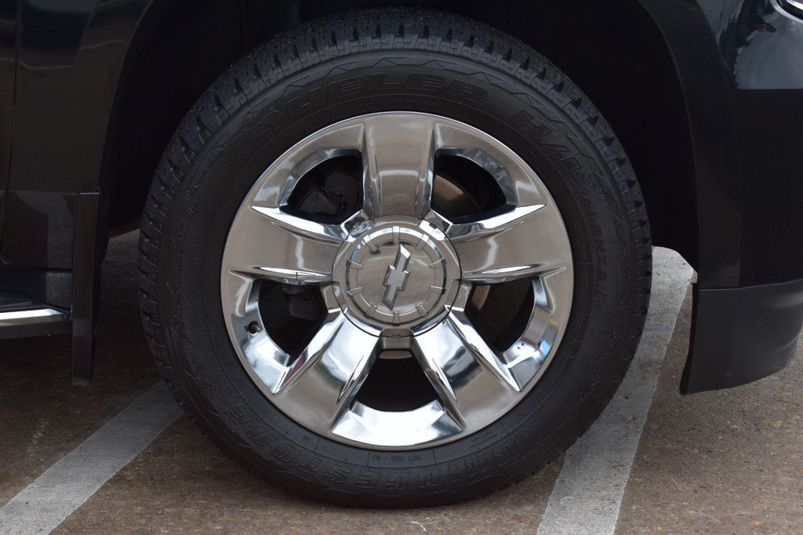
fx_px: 1605
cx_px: 402
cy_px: 268
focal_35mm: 72
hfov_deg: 28.1
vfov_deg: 18.9
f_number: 10
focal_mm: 48
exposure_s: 1/250
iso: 400
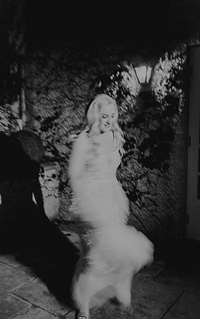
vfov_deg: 54.0
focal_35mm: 36
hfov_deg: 35.4
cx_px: 97
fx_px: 314
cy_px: 160
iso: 1250
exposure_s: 1/15
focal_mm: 35
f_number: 5
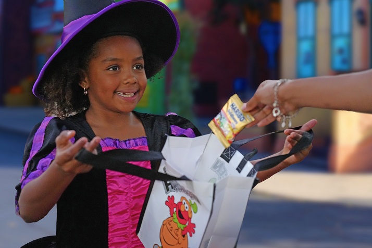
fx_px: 599
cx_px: 186
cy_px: 124
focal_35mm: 58
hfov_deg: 34.5
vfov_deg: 23.4
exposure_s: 1/160
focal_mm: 58
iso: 8000
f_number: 4
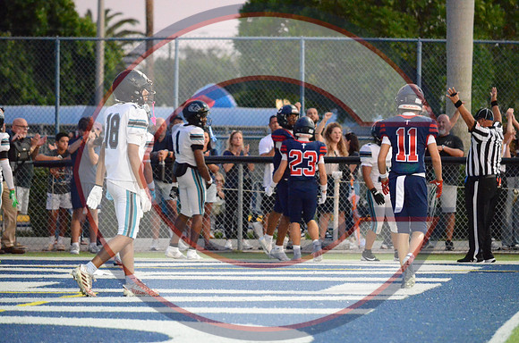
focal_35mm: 315
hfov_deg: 6.6
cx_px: 260
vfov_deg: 4.3
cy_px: 172
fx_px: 4531
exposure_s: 1/320
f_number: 5.3
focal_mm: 210
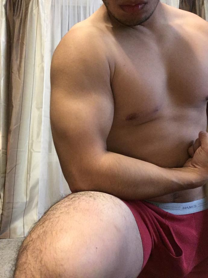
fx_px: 248
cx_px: 104
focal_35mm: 31
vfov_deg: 58.4
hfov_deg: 45.4
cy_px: 139
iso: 250
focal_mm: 2.15
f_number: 2.4
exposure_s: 1/30
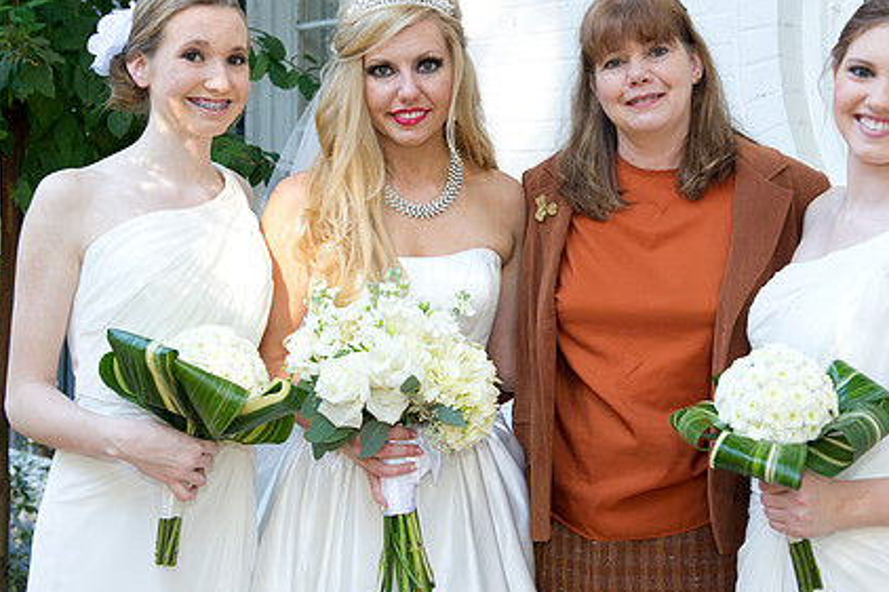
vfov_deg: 20.6
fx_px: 1629
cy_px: 270
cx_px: 489
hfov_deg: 30.5
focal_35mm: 66
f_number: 5.6
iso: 500
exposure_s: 1/100
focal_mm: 48
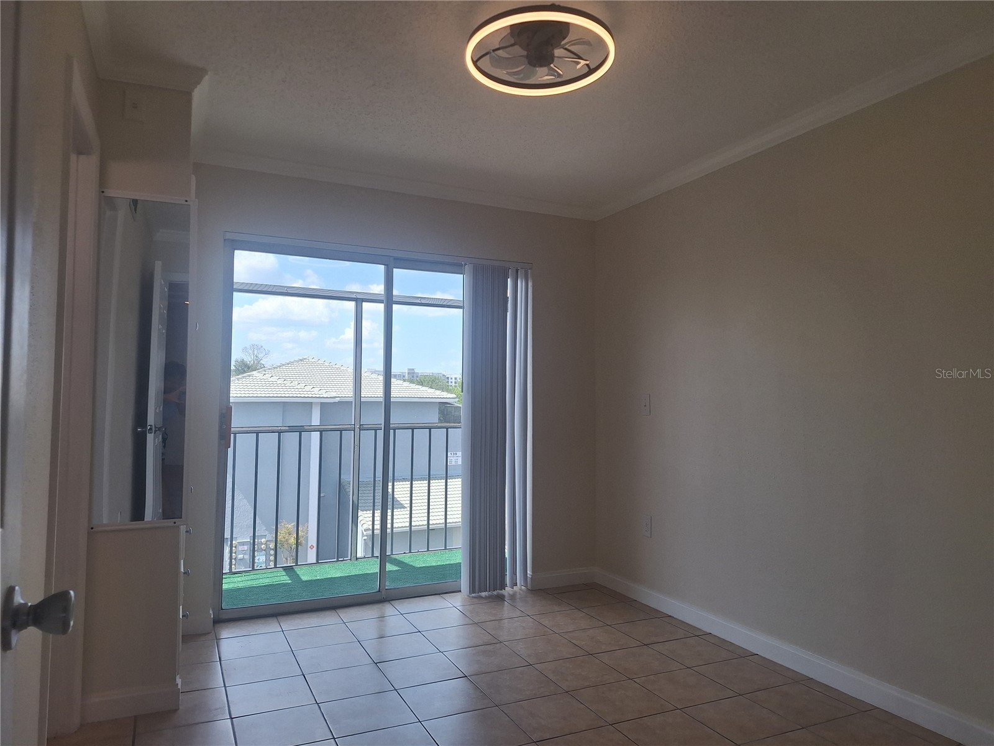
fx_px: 660
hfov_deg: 73.9
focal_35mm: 23
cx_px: 497
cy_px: 373
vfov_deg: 58.9
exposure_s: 1/523
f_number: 1.8
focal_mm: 5.54
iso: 40
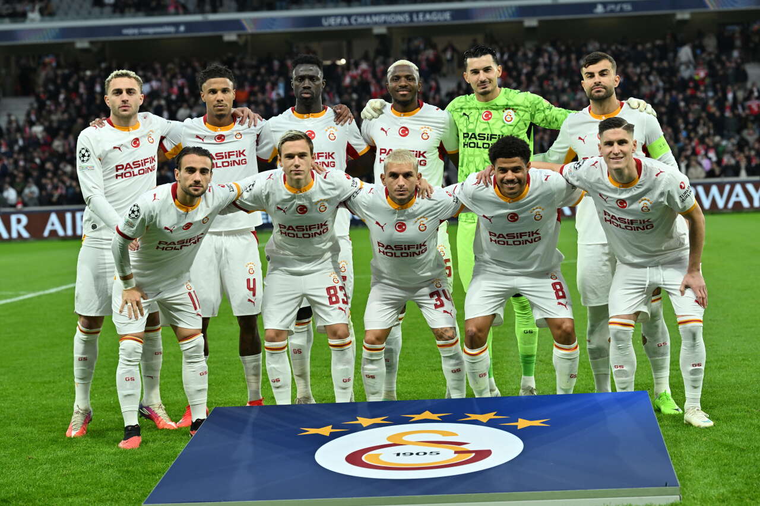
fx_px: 2174
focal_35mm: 103
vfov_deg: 13.3
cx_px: 380
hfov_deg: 19.8
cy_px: 253
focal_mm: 103
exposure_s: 1/400
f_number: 4.5
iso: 900
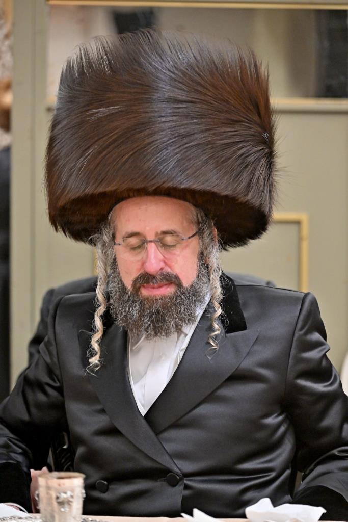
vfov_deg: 18.6
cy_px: 261
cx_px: 174
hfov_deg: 12.5
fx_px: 1594
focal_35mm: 110
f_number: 4
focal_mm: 110
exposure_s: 1/250
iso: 1600
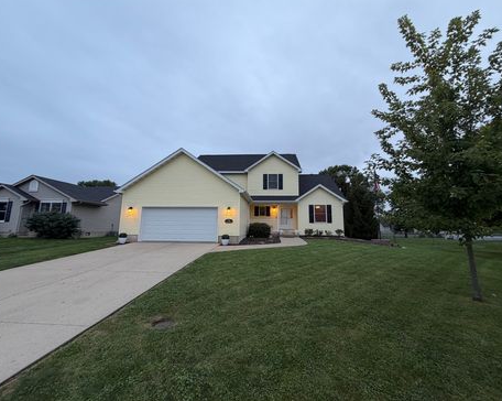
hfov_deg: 96.8
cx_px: 259
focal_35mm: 15
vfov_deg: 83.9
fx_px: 223
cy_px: 196
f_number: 2.2
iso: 125
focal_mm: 2.22
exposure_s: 1/121
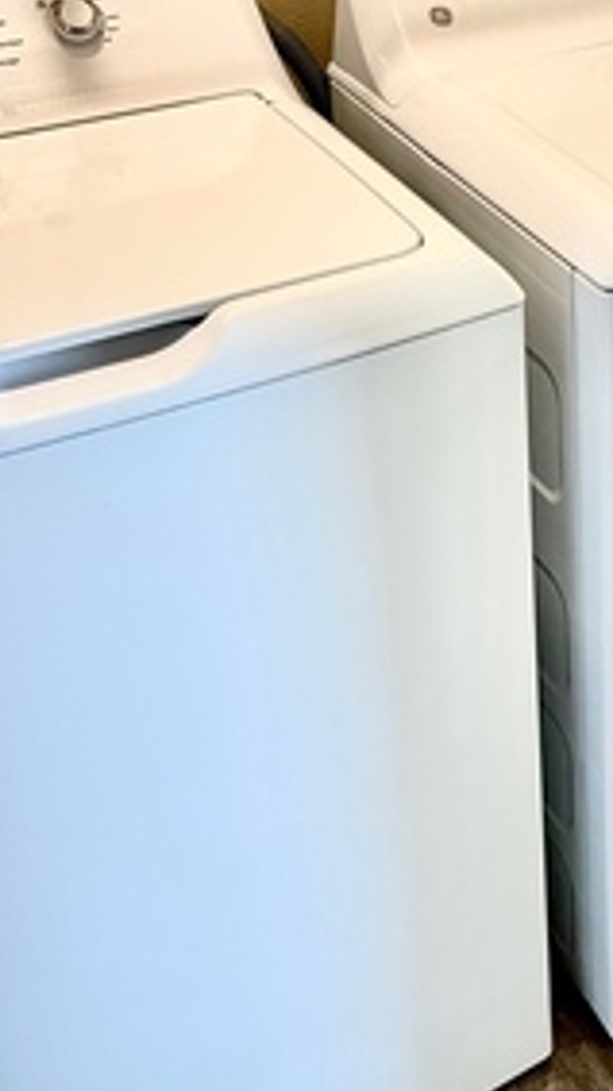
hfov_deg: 23.4
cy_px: 251
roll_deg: +1.9
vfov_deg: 40.0
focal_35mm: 50
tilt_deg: -25.3
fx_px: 1446
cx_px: 522
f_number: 1.6
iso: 100
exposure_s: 1/60
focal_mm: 4.2
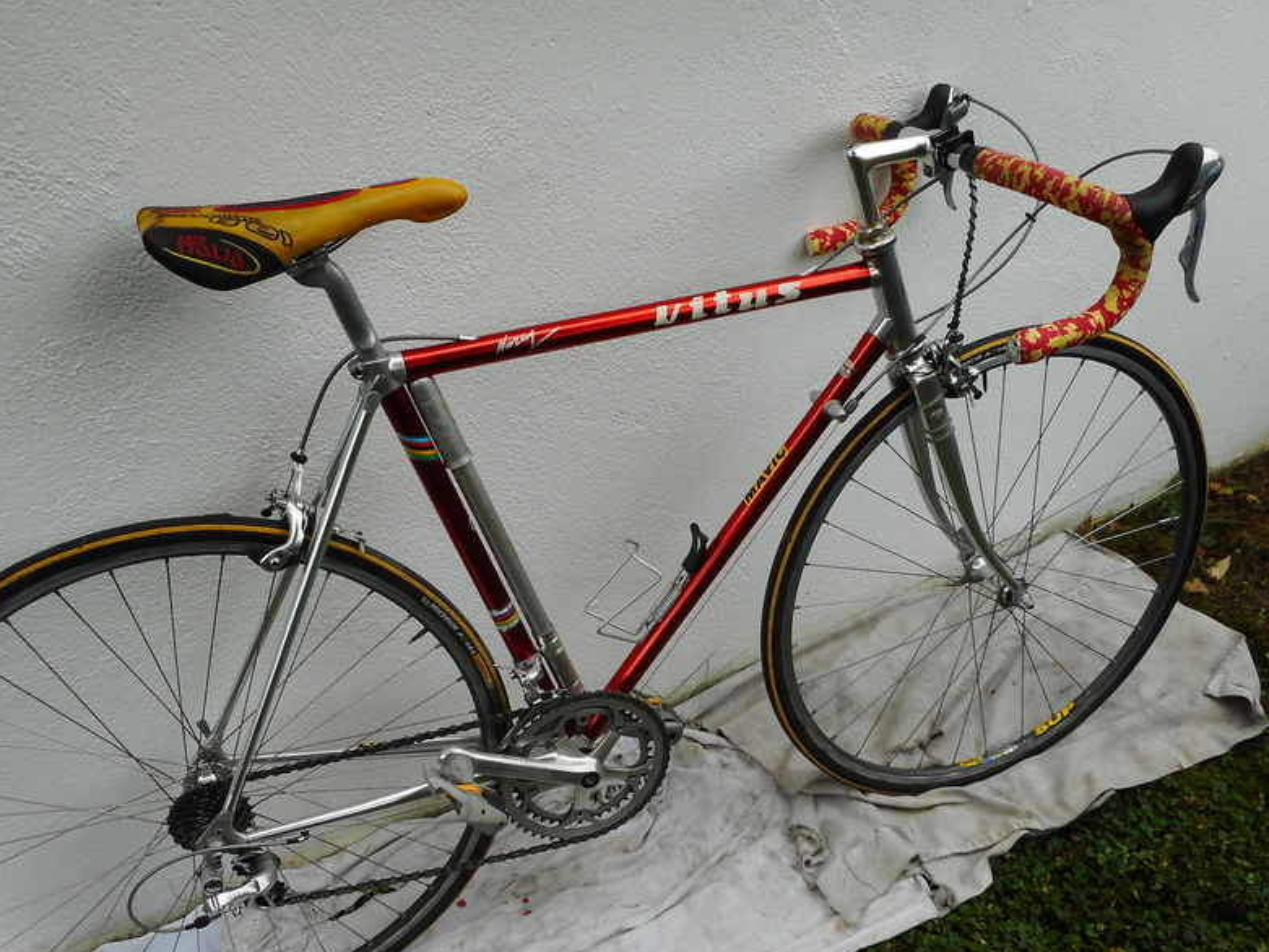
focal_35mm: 32
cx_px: 642
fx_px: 1173
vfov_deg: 43.9
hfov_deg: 56.8
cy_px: 580
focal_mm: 4.5
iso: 80
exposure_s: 1/200
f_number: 3.7
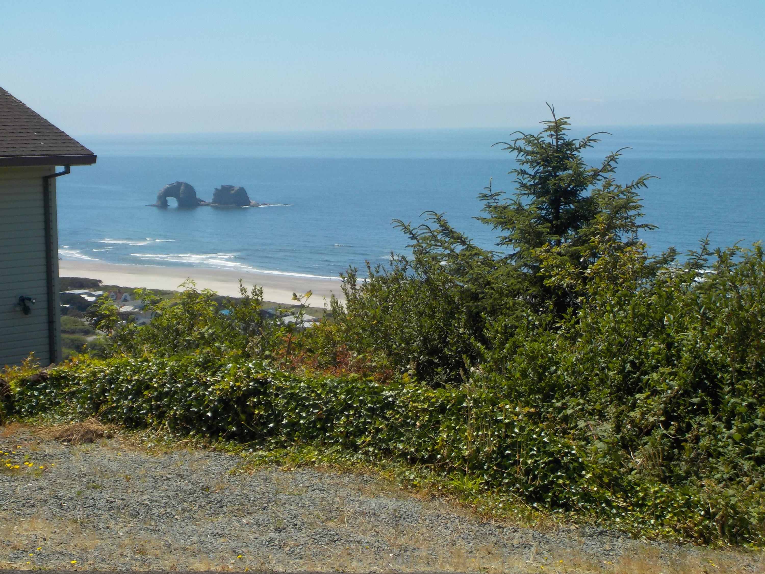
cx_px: 382
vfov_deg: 20.7
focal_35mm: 71
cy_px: 287
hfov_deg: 27.4
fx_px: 1569
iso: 125
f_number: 5.3
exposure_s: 1/640
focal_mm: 9.7
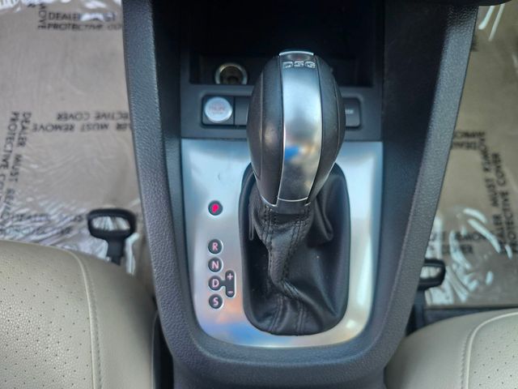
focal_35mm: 23
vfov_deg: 58.9
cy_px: 194
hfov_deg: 73.9
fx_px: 344
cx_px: 259
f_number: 1.7
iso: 80
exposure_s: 1/59.5
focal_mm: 6.3
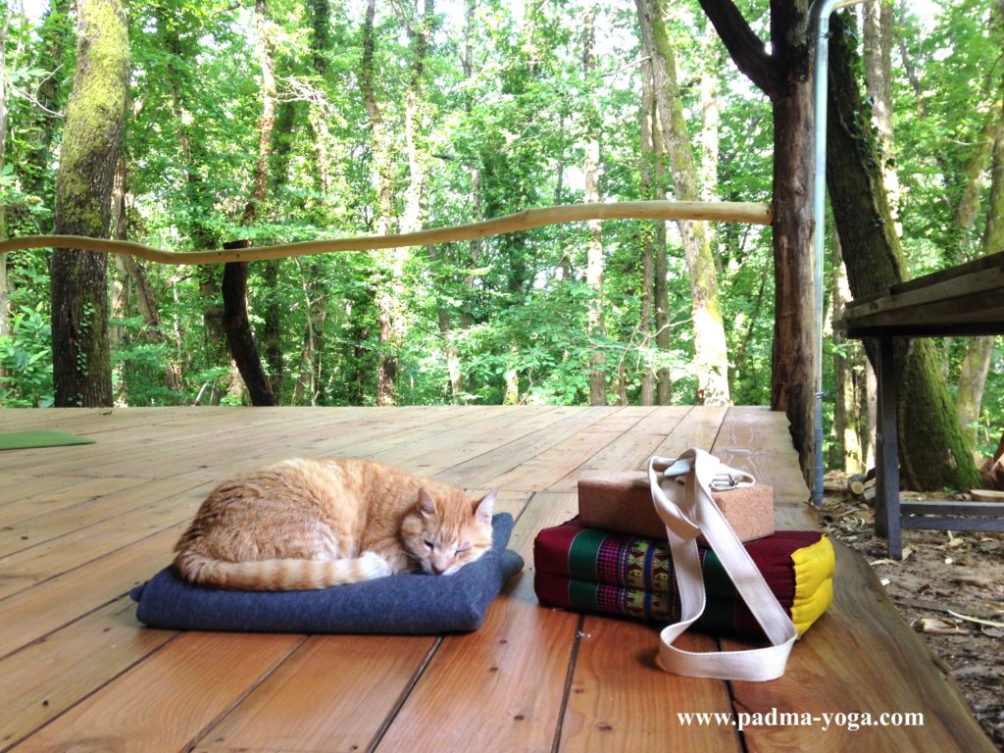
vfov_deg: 42.9
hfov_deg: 55.4
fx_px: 957
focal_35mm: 33
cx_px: 502
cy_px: 376
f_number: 2.4
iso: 50
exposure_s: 1/24
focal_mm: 4.12
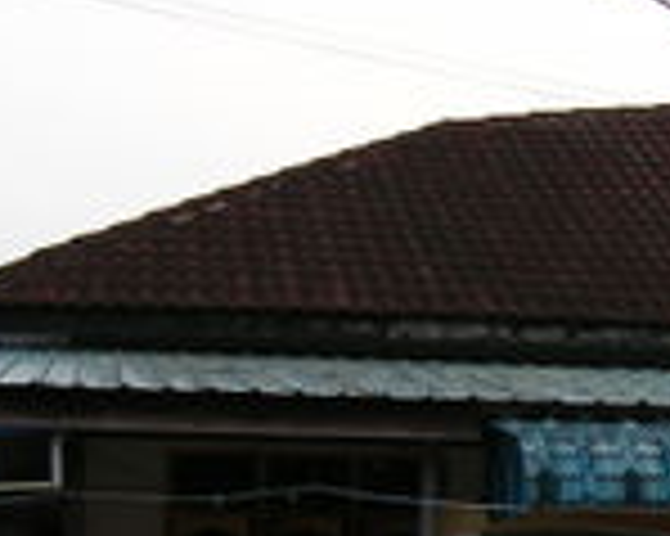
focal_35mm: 107
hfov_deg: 17.7
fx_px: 2120
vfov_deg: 14.4
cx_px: 589
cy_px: 354
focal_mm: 5.7
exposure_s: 1/43.1
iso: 50
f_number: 2.9
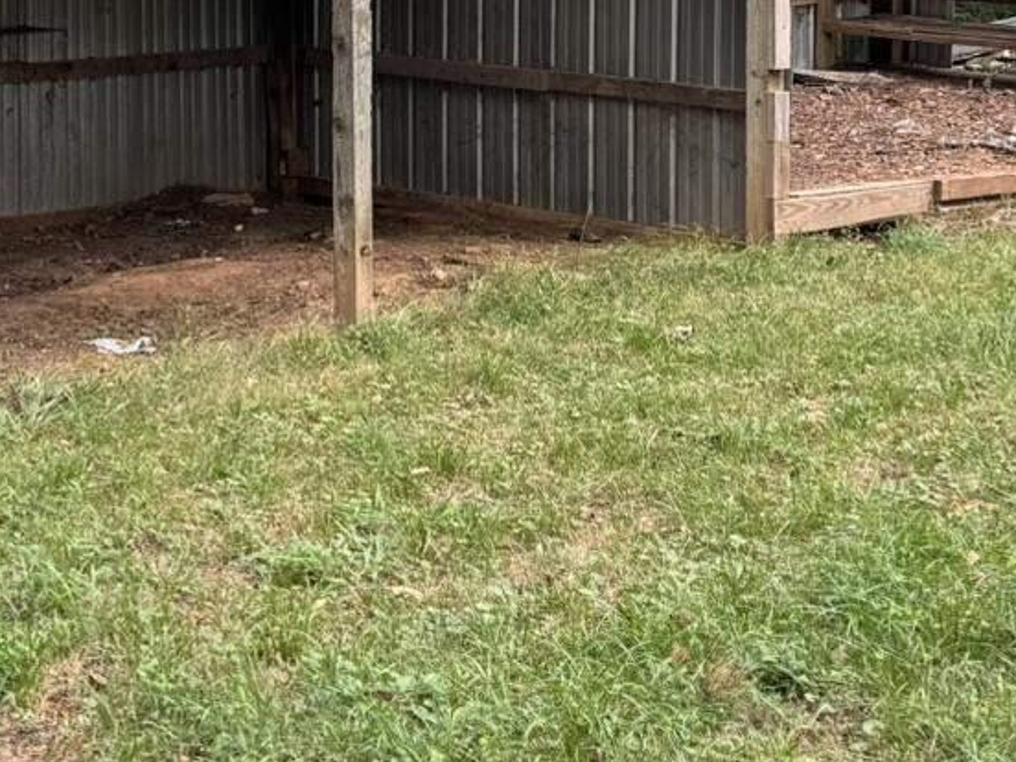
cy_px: -44
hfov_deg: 20.1
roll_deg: +1.2
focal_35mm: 89
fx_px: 2612
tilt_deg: -4.5
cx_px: -329
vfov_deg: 16.2
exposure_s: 1/131
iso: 50
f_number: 1.78
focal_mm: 6.76
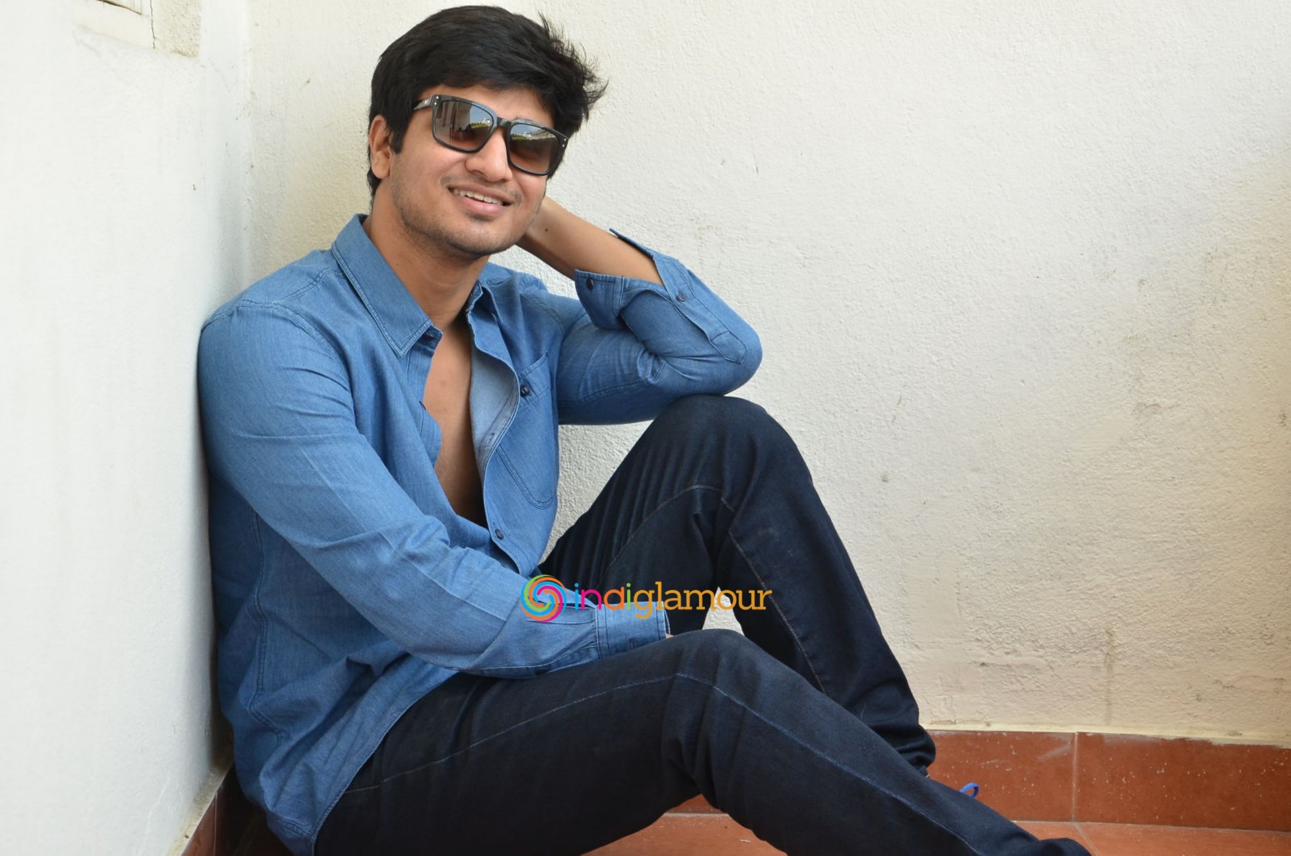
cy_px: 428
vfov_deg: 20.1
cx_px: 646
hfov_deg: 29.9
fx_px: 2416
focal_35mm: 68
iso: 500
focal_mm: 45
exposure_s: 1/125
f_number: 5.6
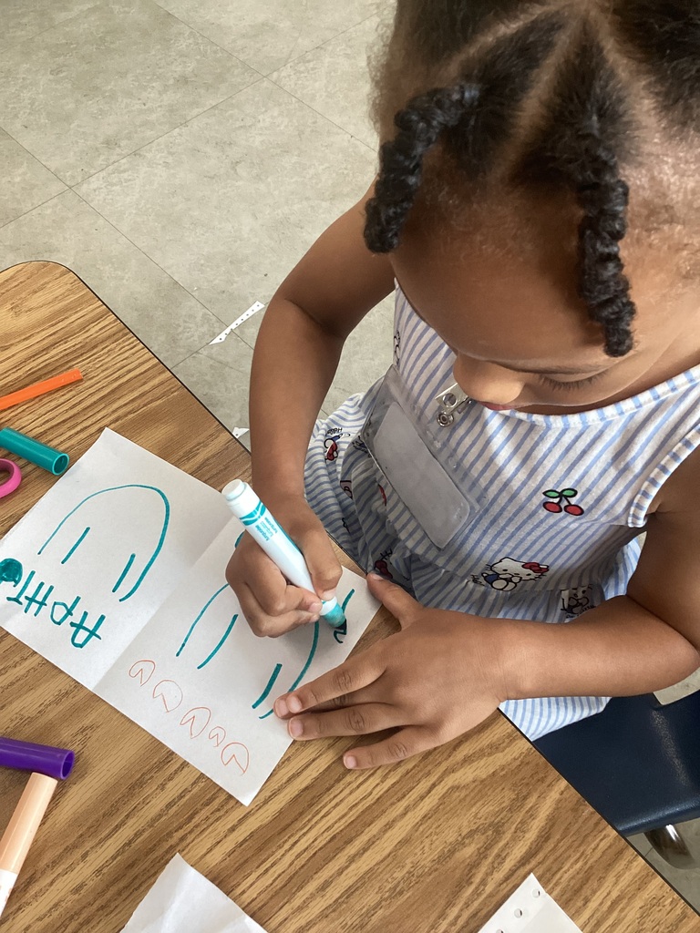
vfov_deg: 58.4
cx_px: 350
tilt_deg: -58.4
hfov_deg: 45.4
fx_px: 836
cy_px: 466
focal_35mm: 31
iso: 100
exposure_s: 1/60
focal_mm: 3.3
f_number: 2.4
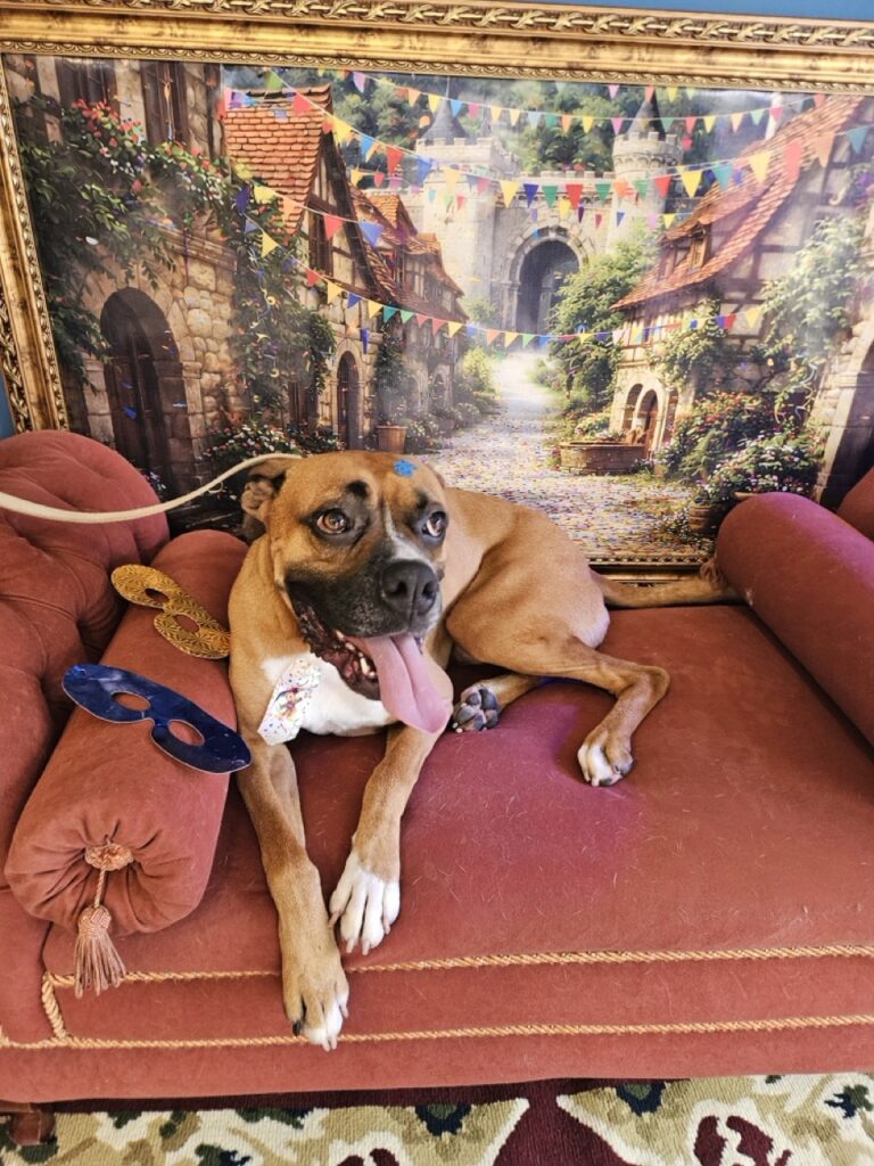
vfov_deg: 73.9
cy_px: 583
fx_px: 774
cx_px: 437
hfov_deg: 58.9
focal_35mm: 23
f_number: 1.8
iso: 500
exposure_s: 1/120
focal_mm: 5.4
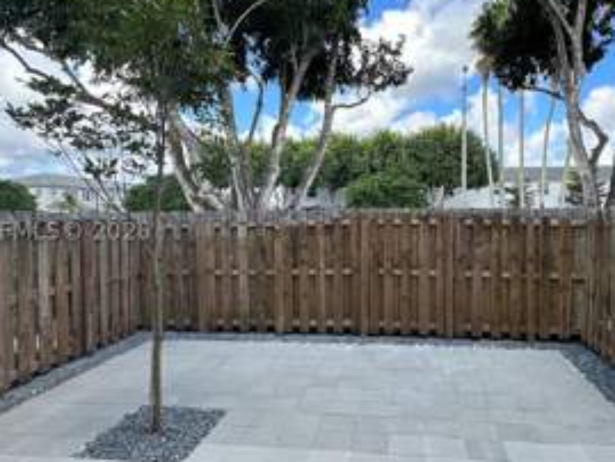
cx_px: 361
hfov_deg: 68.8
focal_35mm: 25
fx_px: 444
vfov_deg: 54.9
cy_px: 231
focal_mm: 2.22
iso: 40
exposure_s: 1/593
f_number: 2.2
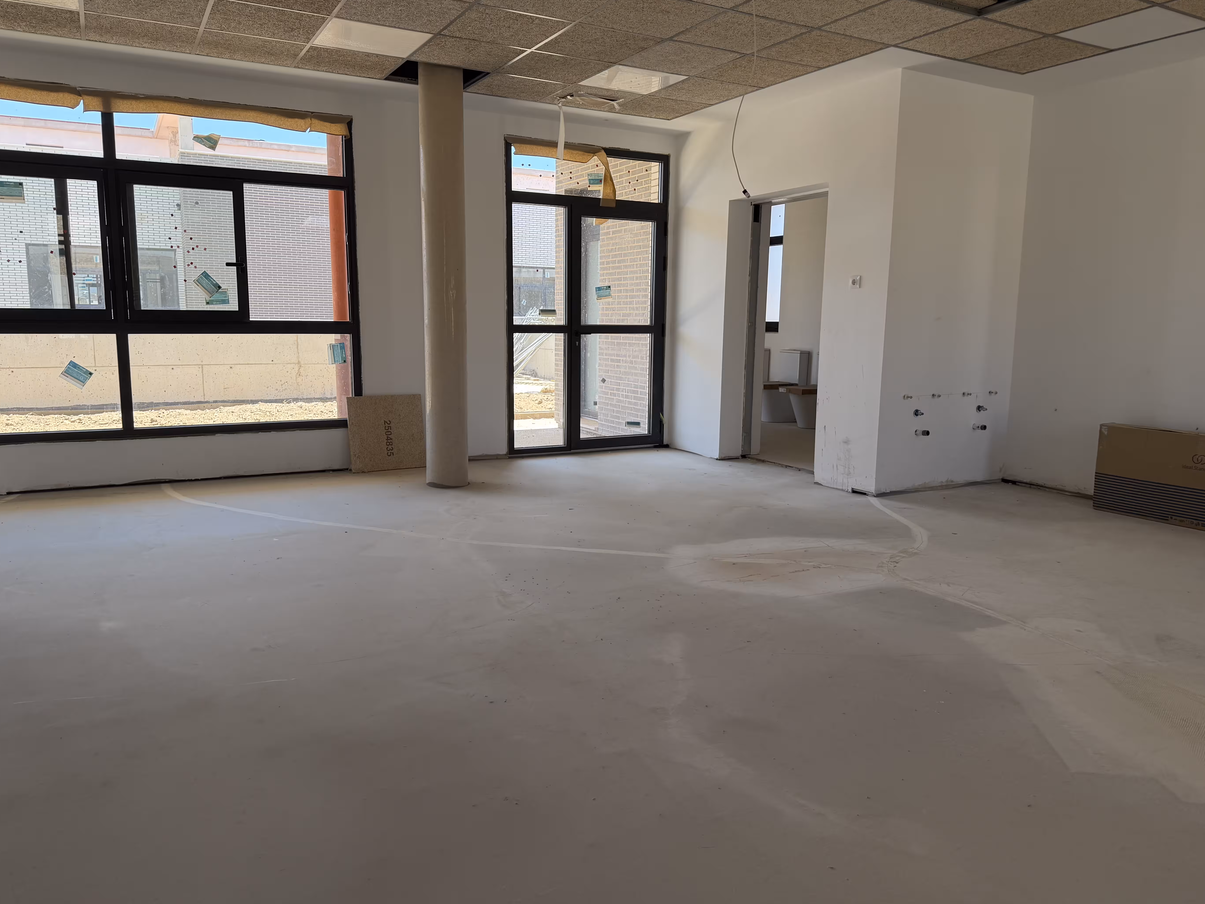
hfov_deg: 69.4
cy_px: 441
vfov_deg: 54.9
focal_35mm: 25
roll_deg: -0.7
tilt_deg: -8.4
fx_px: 870
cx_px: 600
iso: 100
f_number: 1.78
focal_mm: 6.76
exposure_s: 1/551
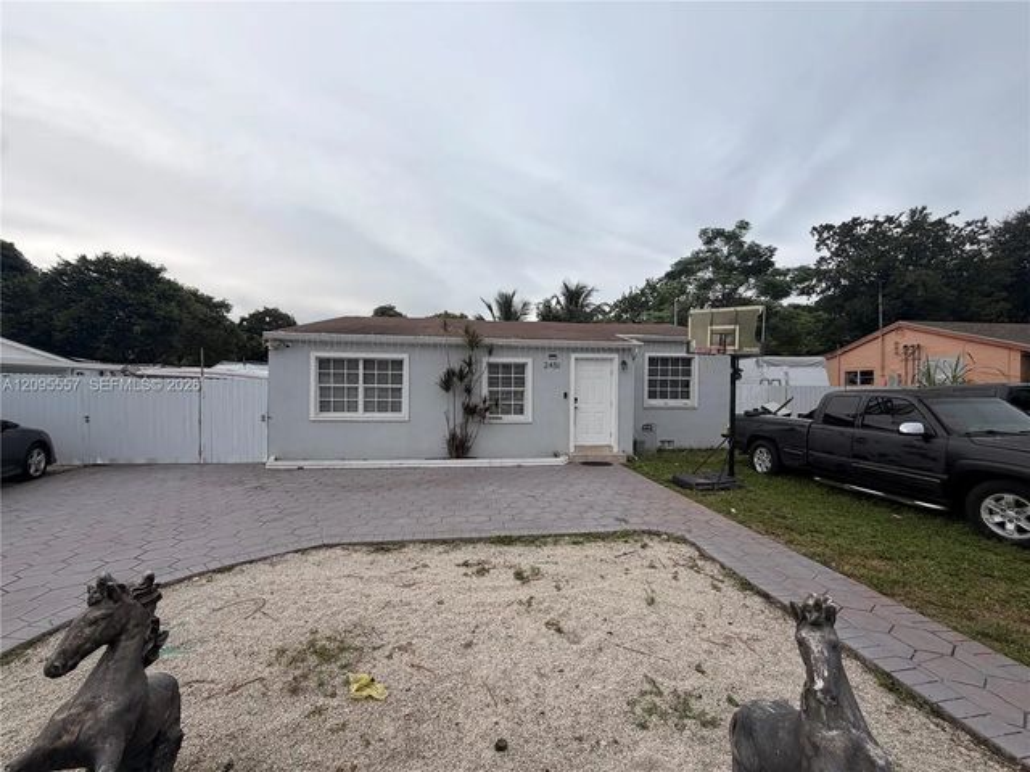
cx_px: 515
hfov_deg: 102.1
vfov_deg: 85.7
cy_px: 386
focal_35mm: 14
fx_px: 417
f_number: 2.2
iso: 50
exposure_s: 1/502
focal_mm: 2.22
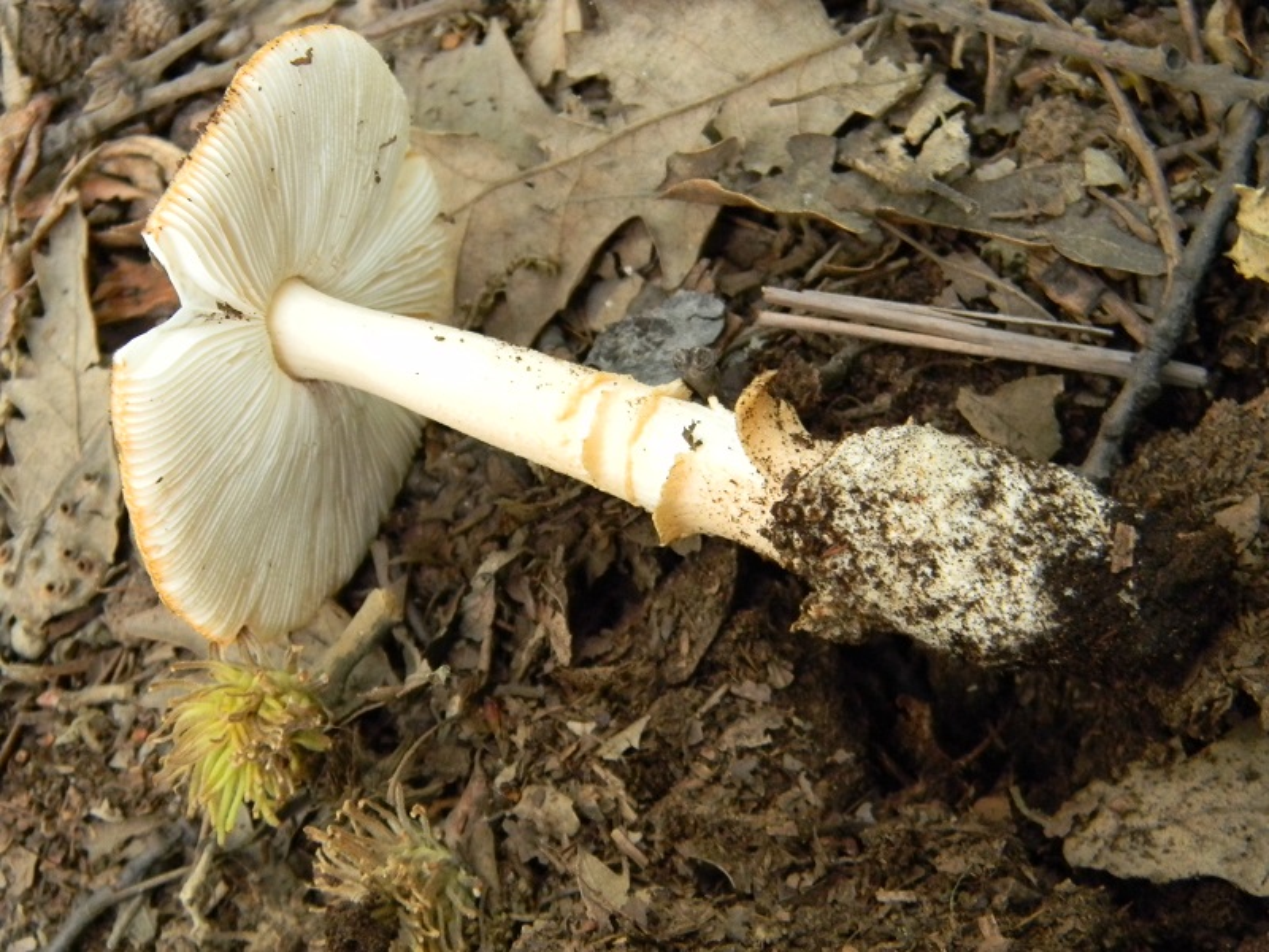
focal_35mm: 83
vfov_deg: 17.8
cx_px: 634
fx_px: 3043
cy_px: 476
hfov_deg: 23.6
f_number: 4.5
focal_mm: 15.1
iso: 400
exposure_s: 1/32.5
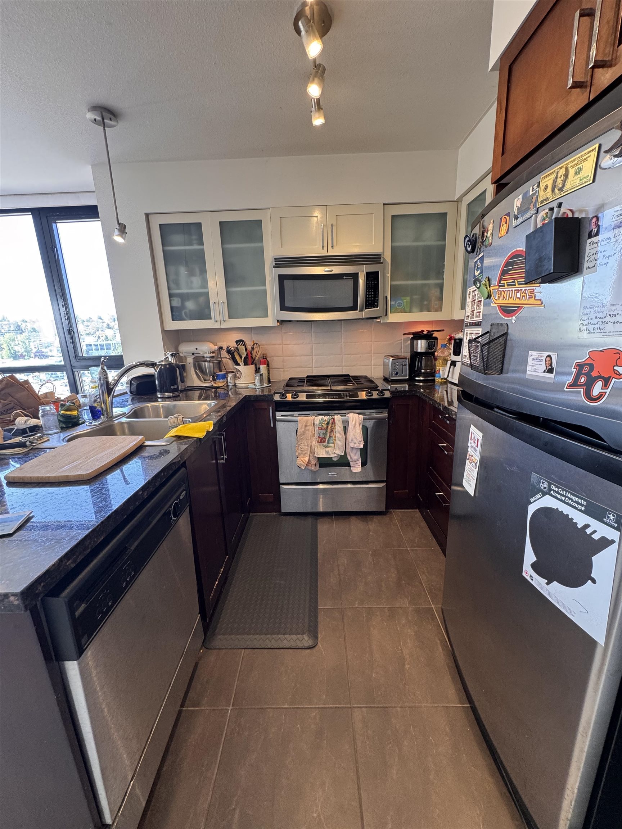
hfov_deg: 85.7
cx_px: 311
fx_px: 335
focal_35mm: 14
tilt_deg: -13.2
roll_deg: +1.7
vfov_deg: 102.1
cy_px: 414
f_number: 2.2
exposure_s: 1/60
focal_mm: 2.22
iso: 160
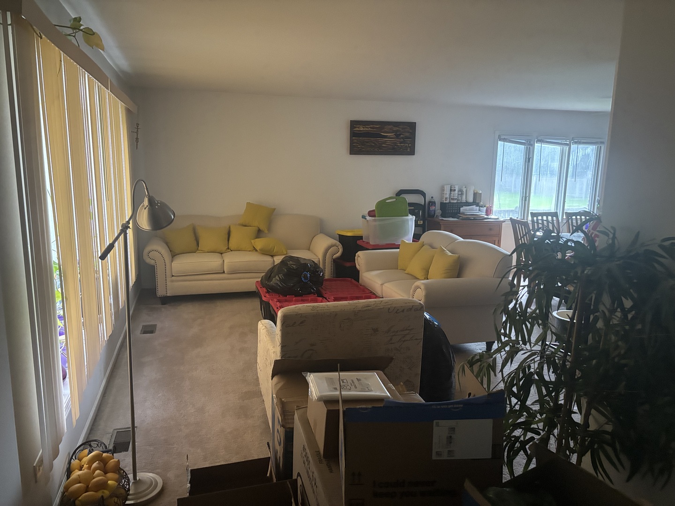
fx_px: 507
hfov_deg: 67.3
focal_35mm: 26
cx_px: 338
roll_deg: -1.5
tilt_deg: -9.7
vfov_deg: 53.1
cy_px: 253
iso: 500
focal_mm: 5.96
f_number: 1.6
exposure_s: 1/59
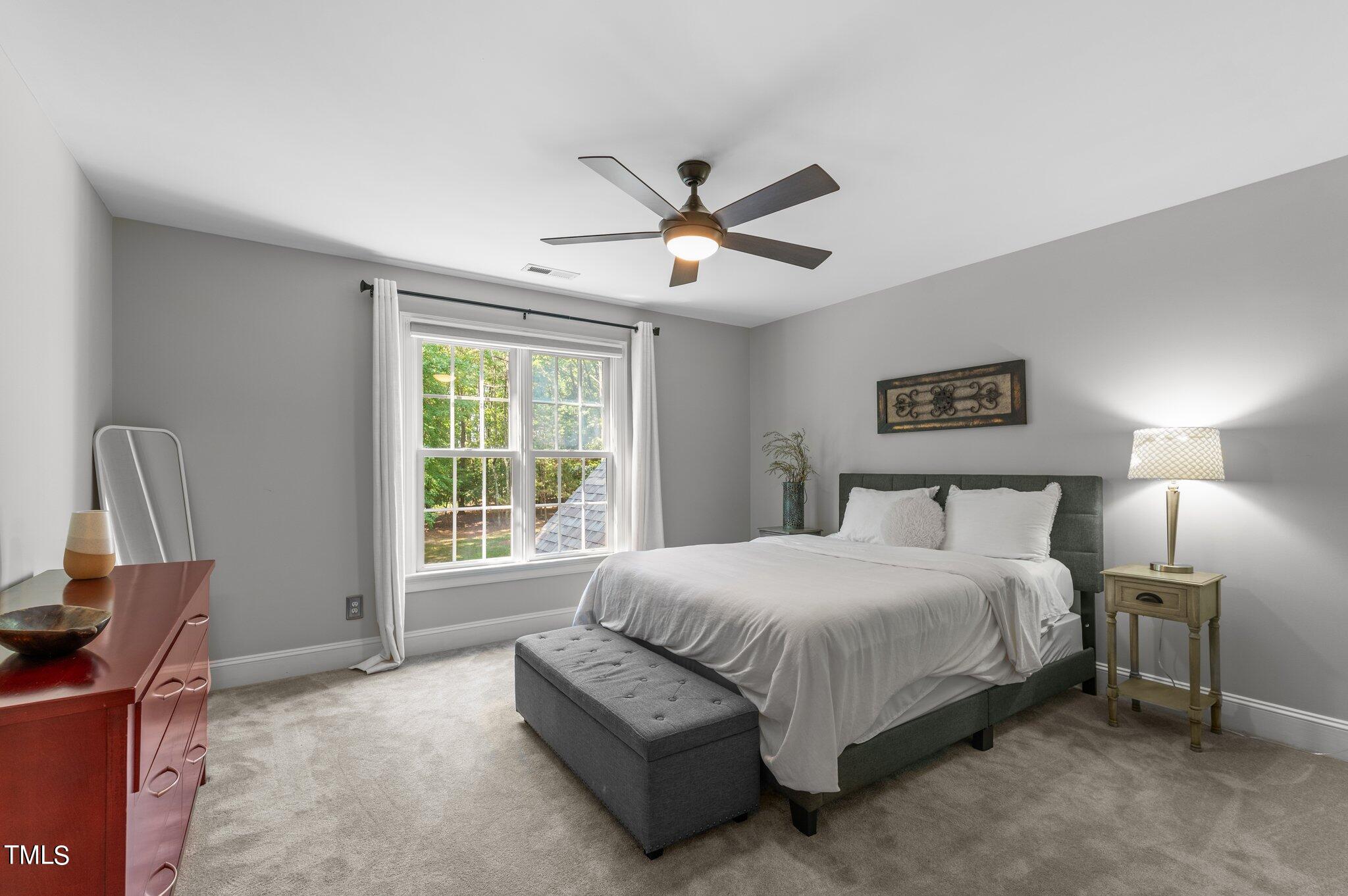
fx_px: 561
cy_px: 448
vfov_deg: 77.2
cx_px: 674
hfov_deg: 100.4
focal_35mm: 15
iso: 400
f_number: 6.3
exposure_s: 1/6
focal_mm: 15
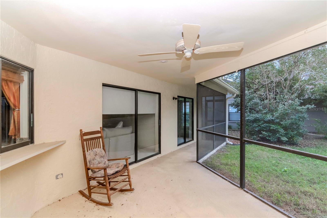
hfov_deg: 95.0
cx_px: 164
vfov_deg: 72.0
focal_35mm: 16
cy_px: 109
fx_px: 150
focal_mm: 11
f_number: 7.1
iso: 640
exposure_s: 1/200
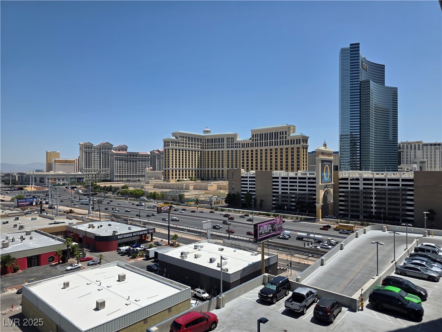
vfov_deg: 58.9
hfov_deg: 73.9
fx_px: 294
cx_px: 221
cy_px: 166
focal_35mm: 23
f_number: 1.7
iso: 64
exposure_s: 1/7944
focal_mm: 6.3
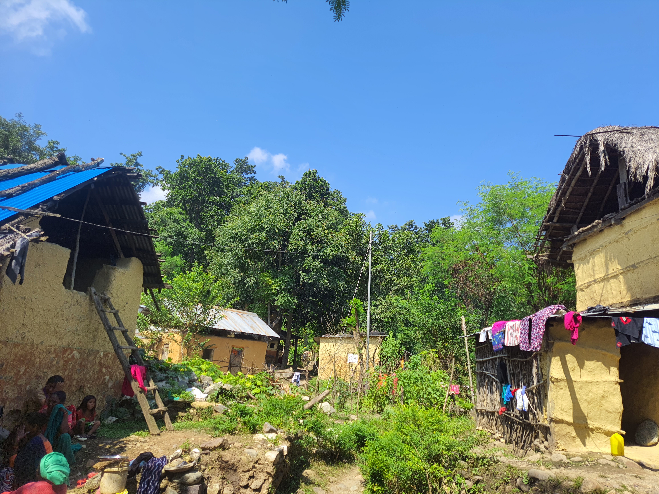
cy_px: 247
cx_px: 330
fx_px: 457
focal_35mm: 24
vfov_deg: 56.8
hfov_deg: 71.6
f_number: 1.8
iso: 50
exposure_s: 1/732
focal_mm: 5.23
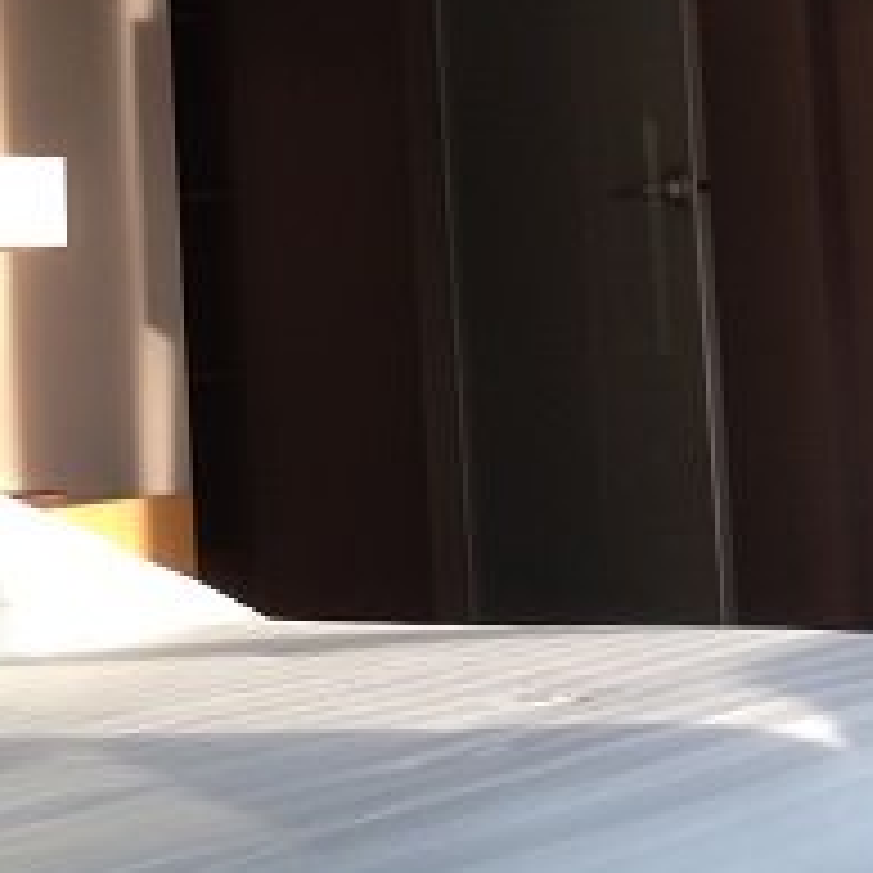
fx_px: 2568
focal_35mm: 90
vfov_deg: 19.0
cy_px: 108
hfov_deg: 19.2
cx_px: 626
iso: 50
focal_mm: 4.12
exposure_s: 1/60
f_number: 2.4
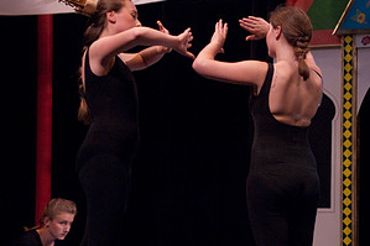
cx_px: 185
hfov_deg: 12.1
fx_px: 1744
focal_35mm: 170
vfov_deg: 8.1
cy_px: 93
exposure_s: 1/60
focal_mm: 75
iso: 1250
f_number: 2.8
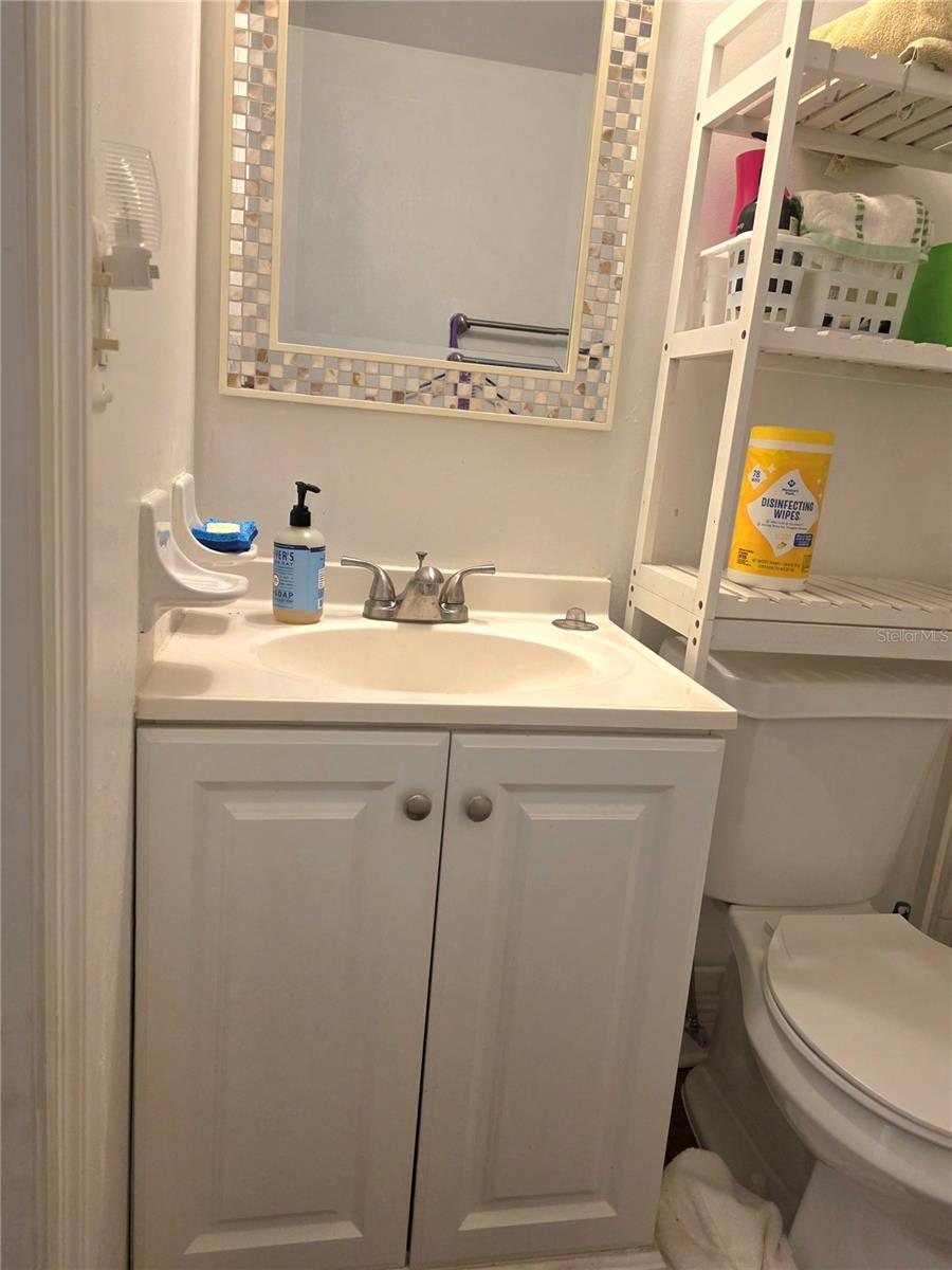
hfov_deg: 58.9
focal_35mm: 23
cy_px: 635
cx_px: 476
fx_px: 843
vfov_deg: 73.9
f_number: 1.7
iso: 400
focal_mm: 6.3
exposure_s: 1/120
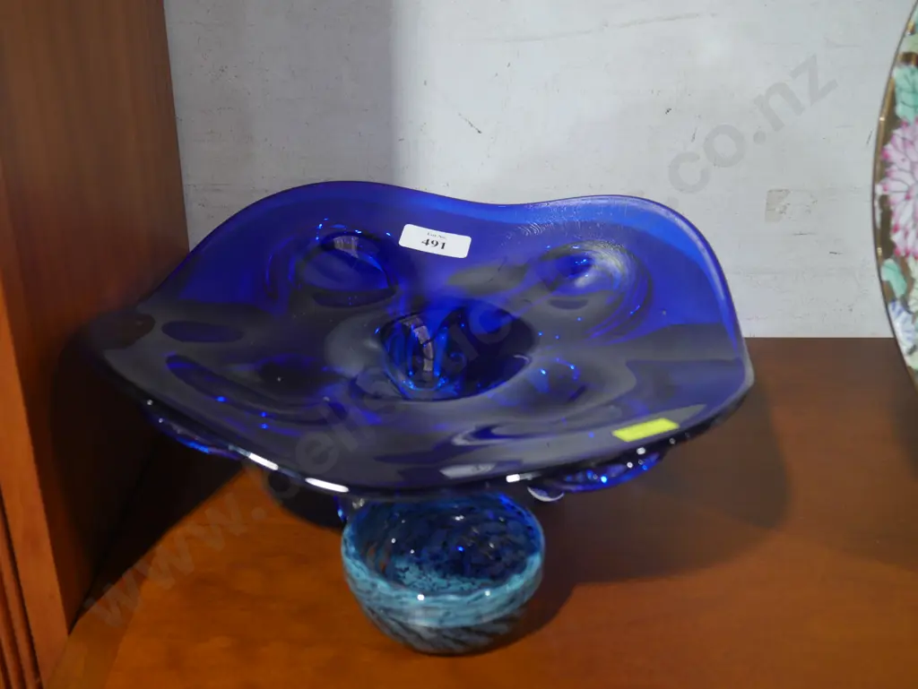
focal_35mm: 42
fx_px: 1114
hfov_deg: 44.8
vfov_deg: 34.4
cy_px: 344
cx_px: 459
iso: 800
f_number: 4.6
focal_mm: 21
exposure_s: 1/60
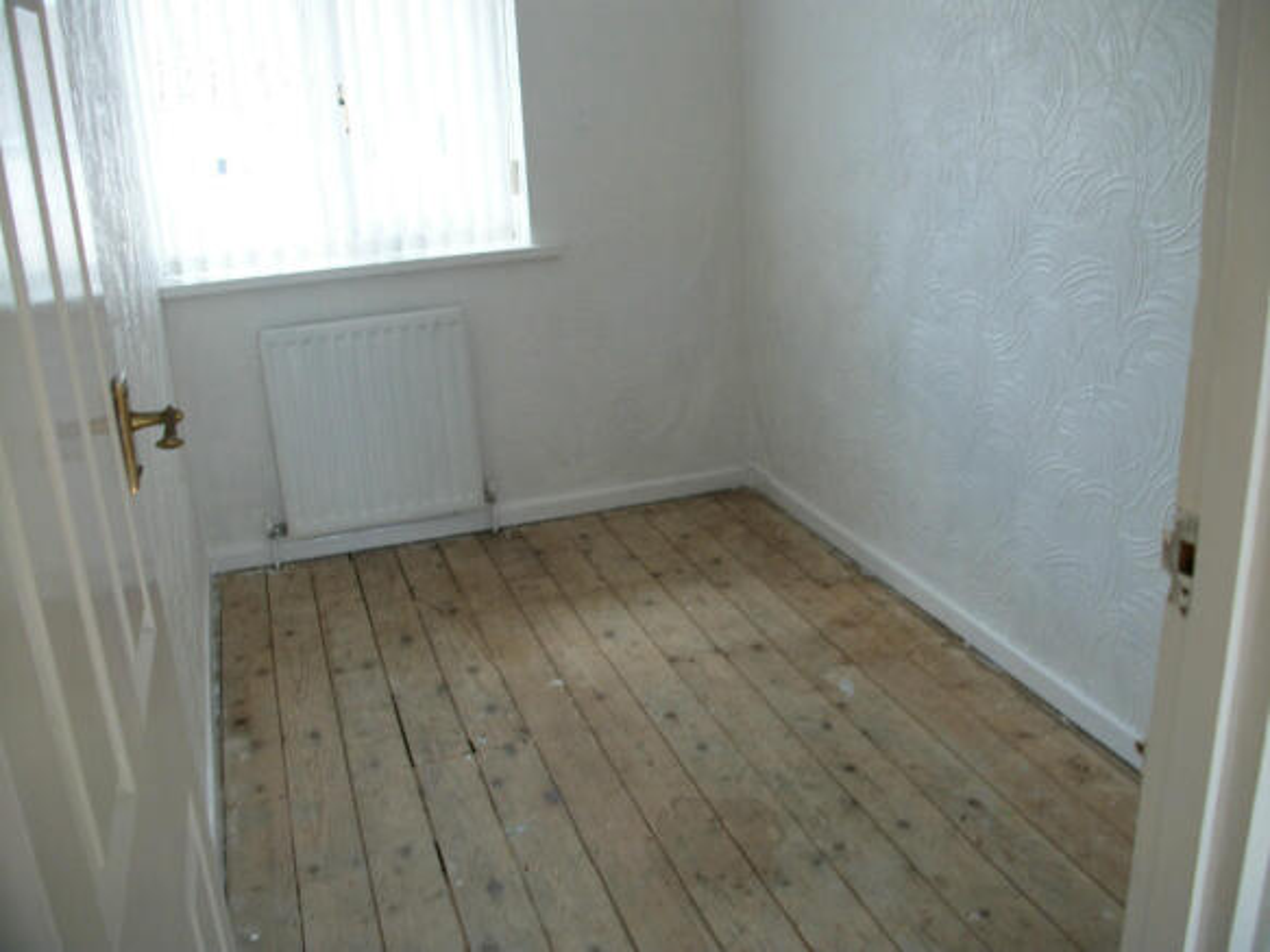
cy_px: 476
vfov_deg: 45.4
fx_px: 1137
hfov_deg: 58.4
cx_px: 635
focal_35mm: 31
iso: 84
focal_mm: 5.7
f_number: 2.9
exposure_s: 1/40
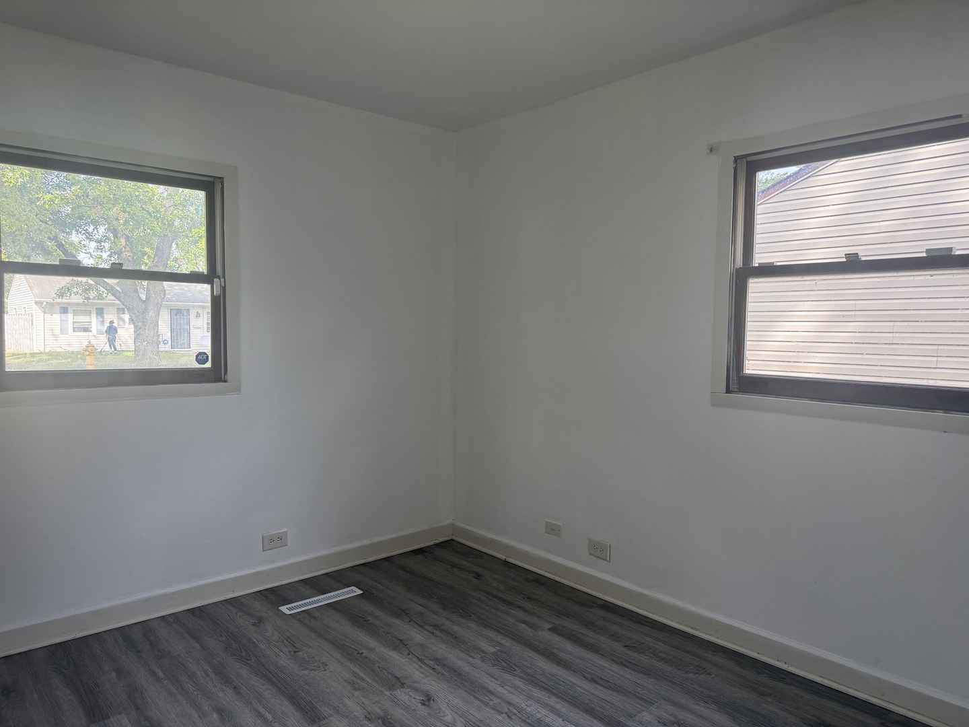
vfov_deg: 56.8
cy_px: 364
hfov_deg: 71.6
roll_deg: -0.3
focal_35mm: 24
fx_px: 672
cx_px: 484
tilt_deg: -2.7
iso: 125
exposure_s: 1/234
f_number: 1.78
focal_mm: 6.76
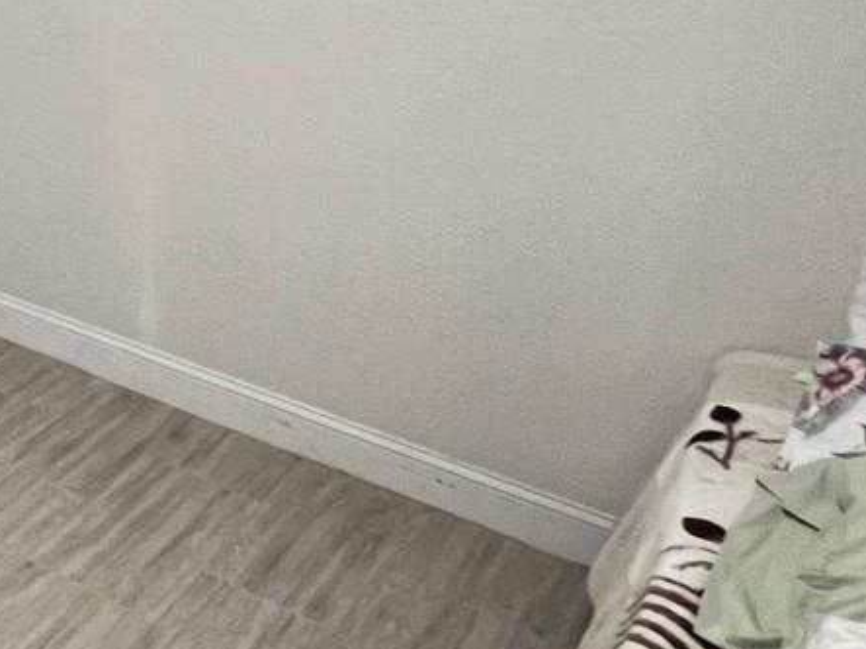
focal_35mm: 47
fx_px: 1175
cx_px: -356
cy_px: 194
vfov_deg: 30.5
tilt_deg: -22.4
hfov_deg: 29.3
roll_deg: +0.1
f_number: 1.8
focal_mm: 1.57
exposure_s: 1/60
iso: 250
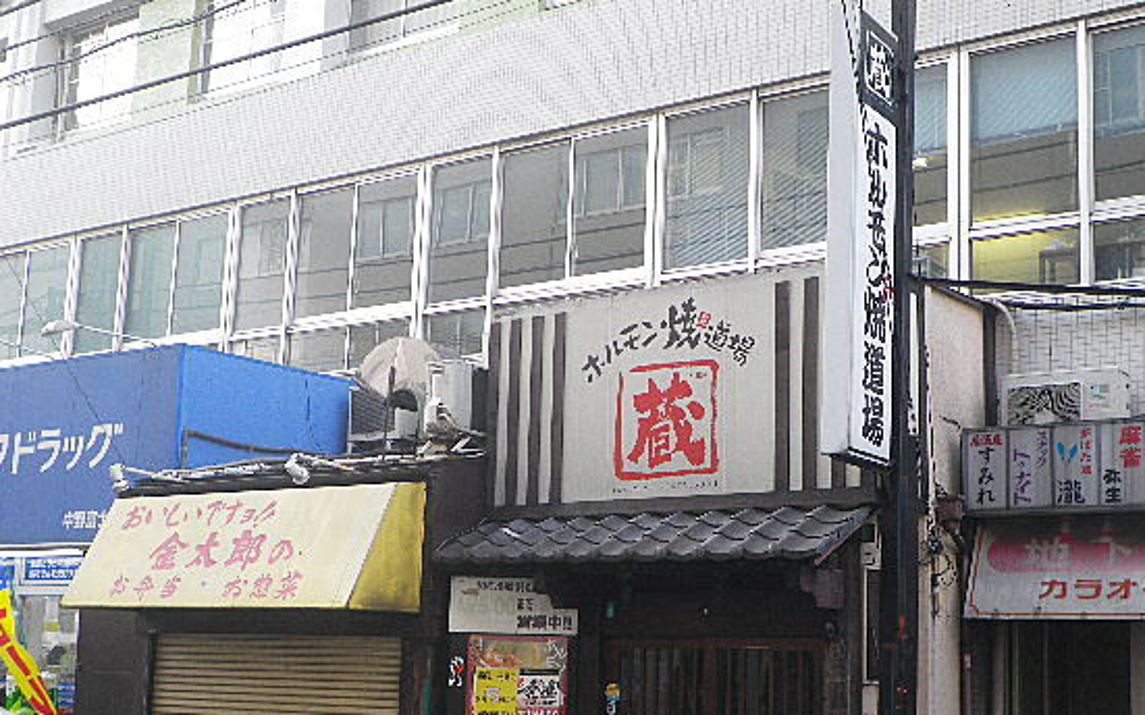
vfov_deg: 26.7
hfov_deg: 41.8
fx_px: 1497
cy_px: 459
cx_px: 646
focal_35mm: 48
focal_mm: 6.9
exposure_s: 1/80
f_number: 3
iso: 80
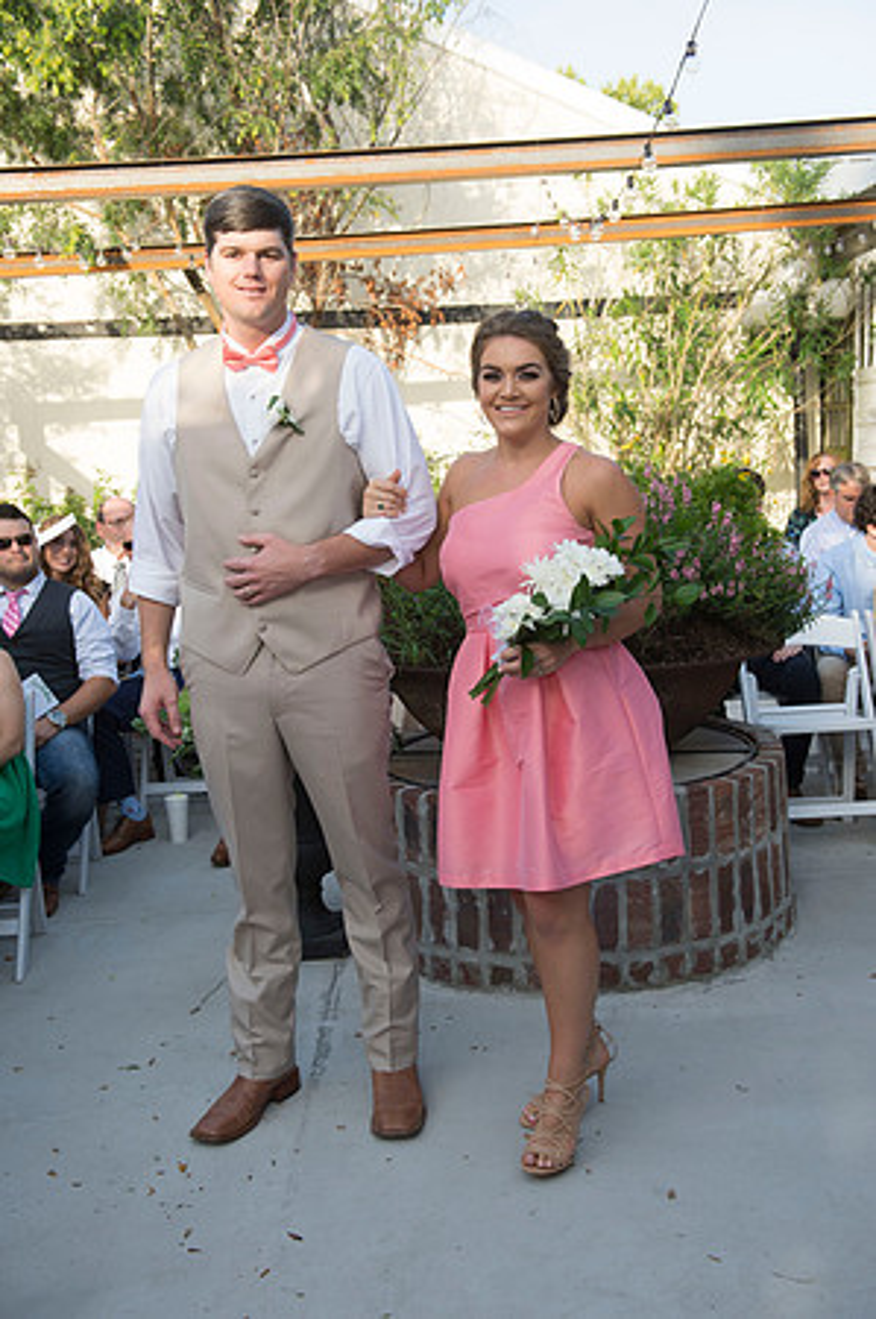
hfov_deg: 35.0
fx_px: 1390
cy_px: 660
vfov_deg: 50.7
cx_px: 438
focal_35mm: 38
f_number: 5.6
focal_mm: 38
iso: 500
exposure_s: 1/640
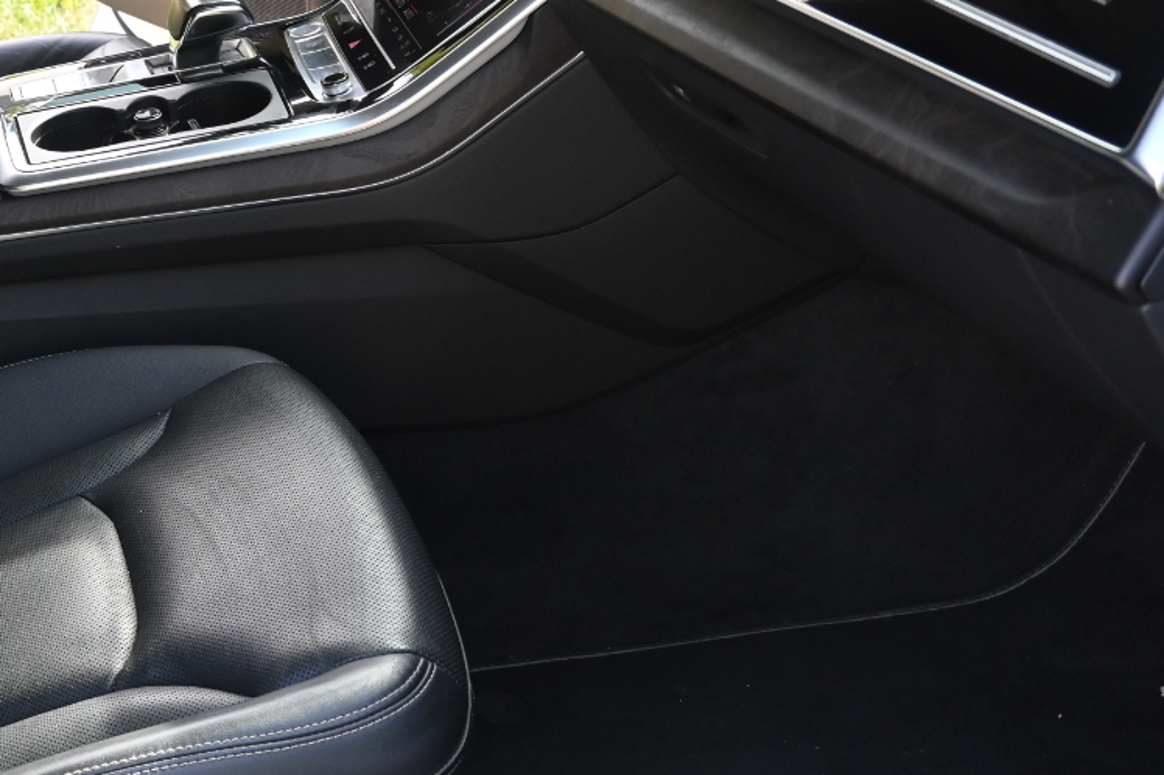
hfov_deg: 34.9
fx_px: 1681
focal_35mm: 52
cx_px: 20
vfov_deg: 26.0
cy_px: 408
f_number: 4
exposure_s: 1/250
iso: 400
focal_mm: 16
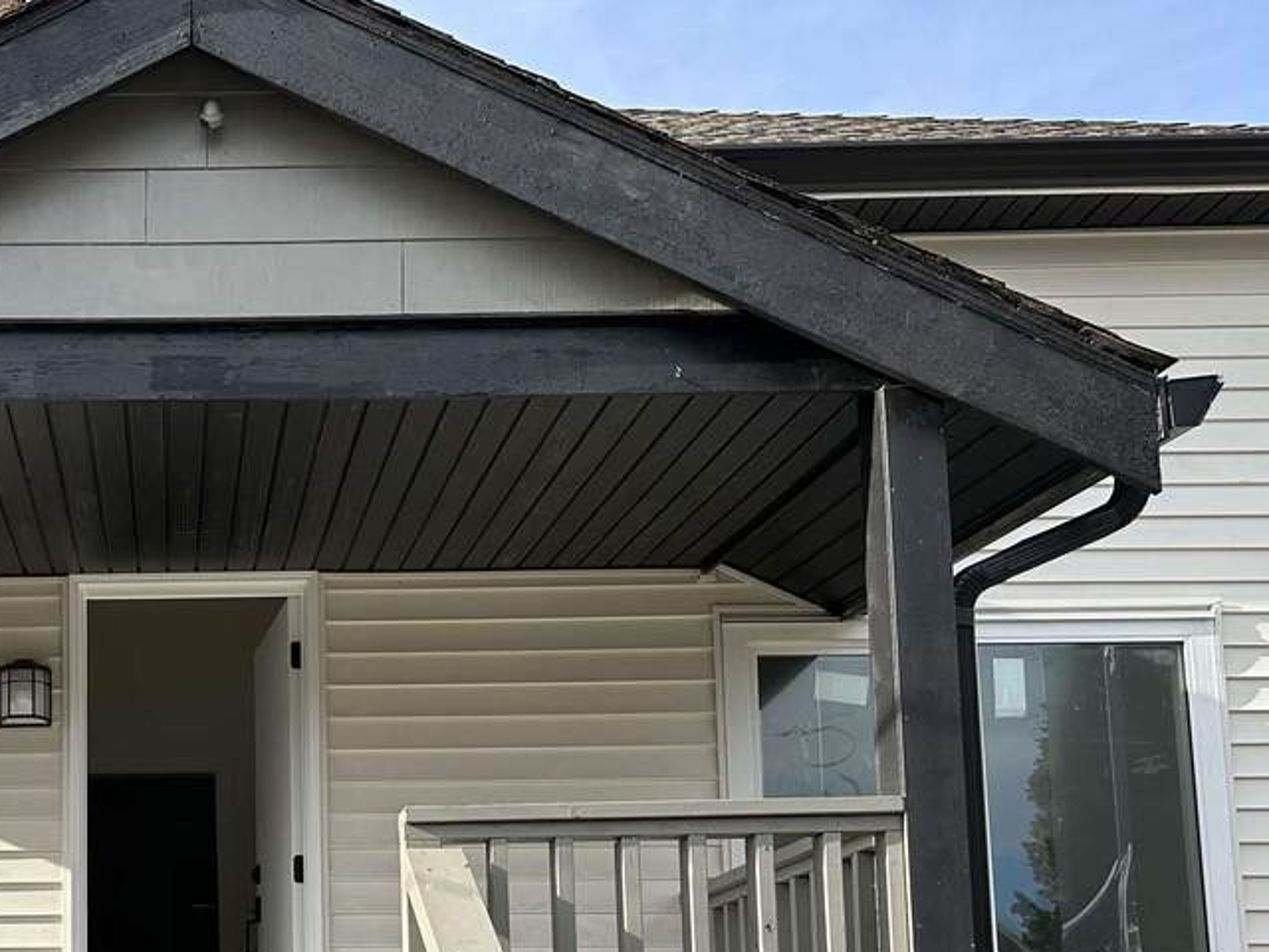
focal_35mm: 48
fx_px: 1760
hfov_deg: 37.0
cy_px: 900
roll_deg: -0.3
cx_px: 113
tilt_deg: +7.7
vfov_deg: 28.8
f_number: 1.78
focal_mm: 6.86
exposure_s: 1/1639
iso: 80
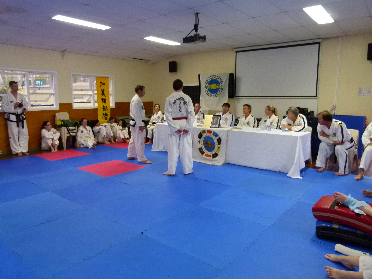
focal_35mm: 25
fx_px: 269
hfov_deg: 69.4
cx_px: 186
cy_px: 140
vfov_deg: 54.9
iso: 400
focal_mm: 4.5
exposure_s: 1/30
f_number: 2.8
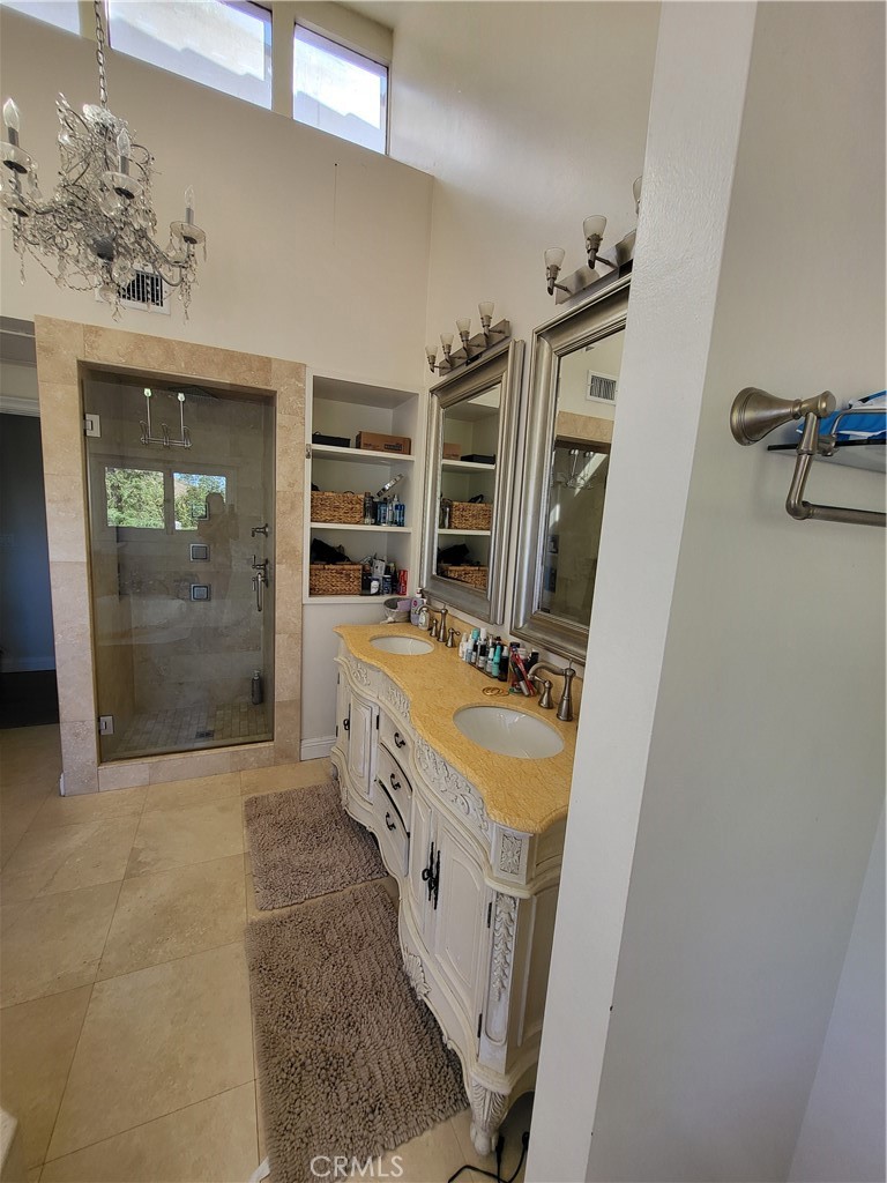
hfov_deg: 89.9
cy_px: 592
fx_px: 444
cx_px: 444
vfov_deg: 106.2
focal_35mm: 13
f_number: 2.2
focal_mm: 1.74
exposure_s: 1/60
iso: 50
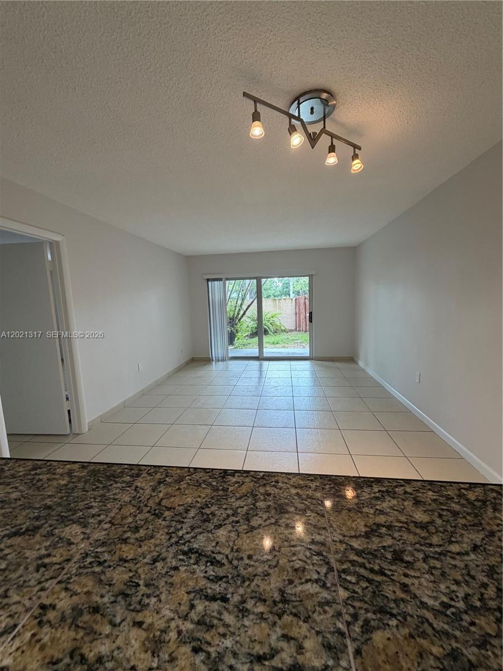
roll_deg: +1.9
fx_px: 271
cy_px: 336
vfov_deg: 102.1
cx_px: 252
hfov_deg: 85.7
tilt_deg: -7.7
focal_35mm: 14
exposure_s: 1/120
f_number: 2.2
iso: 200
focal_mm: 2.22
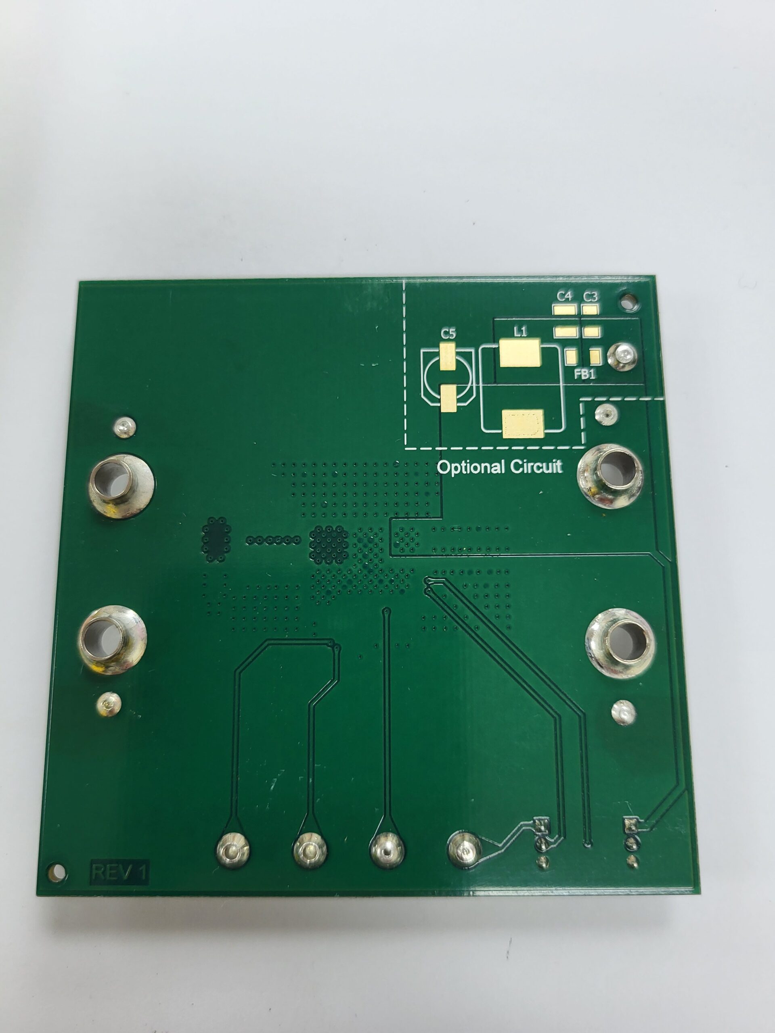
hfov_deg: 53.1
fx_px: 776
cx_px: 388
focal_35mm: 26
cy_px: 516
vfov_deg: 67.3
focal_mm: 5.4
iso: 100
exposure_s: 1/120
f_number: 1.8
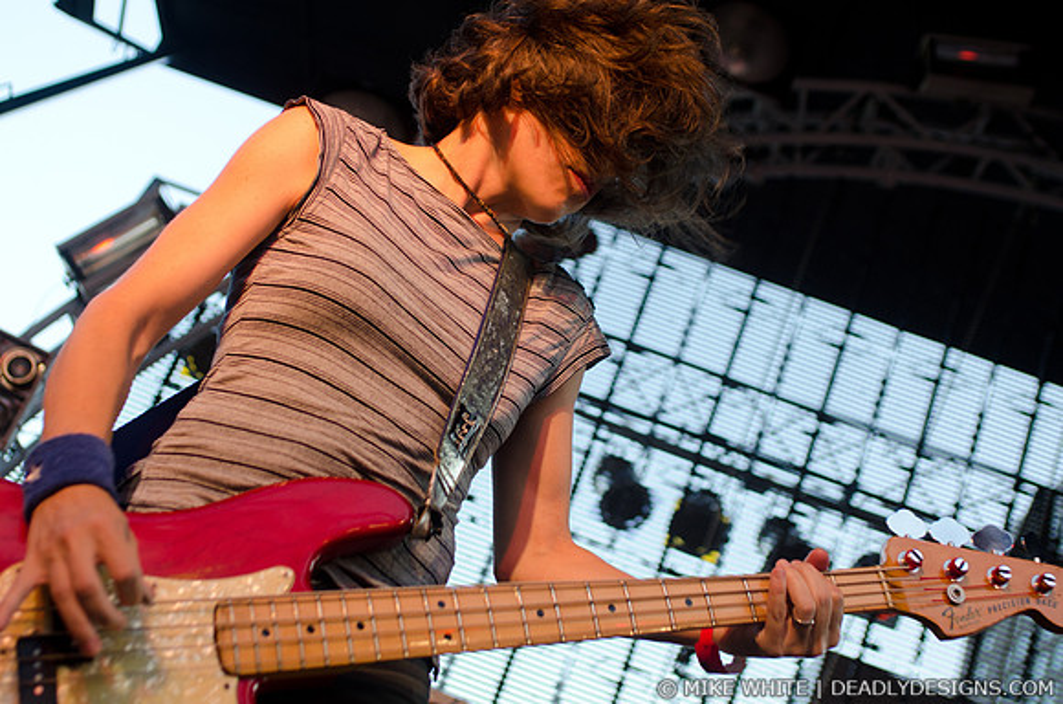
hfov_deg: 33.5
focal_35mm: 60
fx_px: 1768
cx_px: 532
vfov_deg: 22.5
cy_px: 352
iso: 400
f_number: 3.5
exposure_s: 1/400
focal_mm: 40
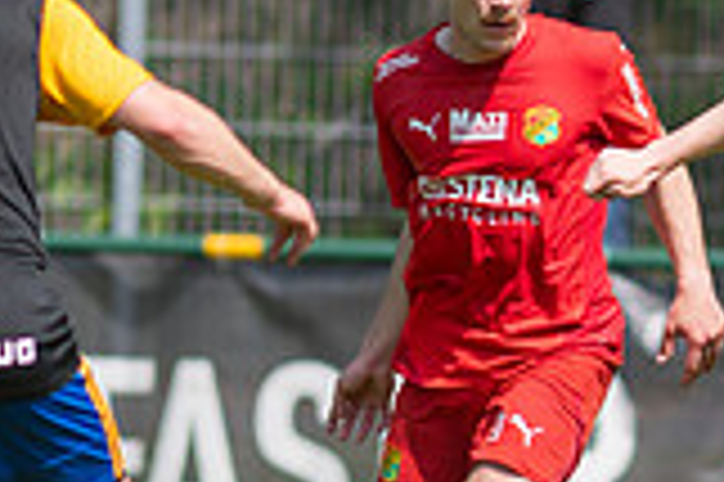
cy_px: 282
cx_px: 1012
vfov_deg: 0.8
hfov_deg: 1.3
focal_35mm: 1626
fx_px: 32667
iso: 100
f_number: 3.2
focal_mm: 300
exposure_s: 1/1600
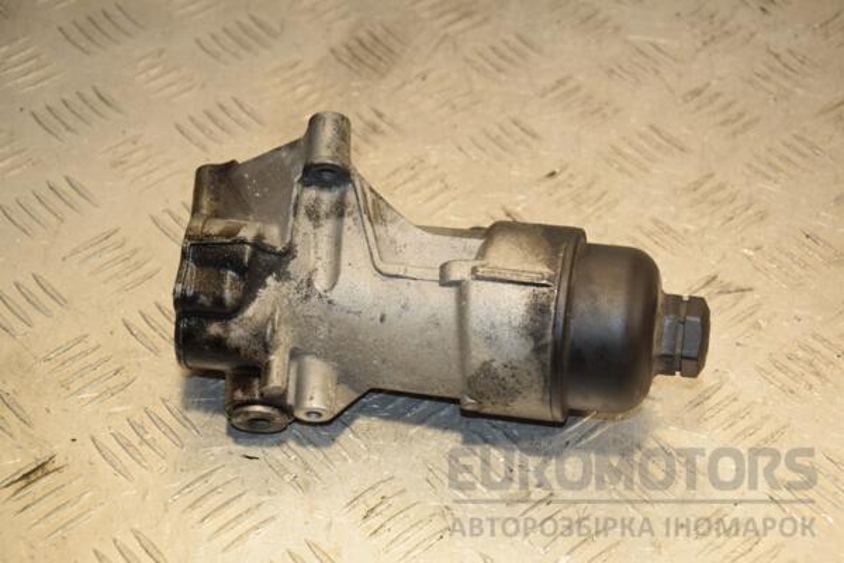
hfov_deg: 26.0
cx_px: 422
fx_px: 1829
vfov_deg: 17.5
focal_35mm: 78
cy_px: 282
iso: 800
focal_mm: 52
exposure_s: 1/200
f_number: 5.6
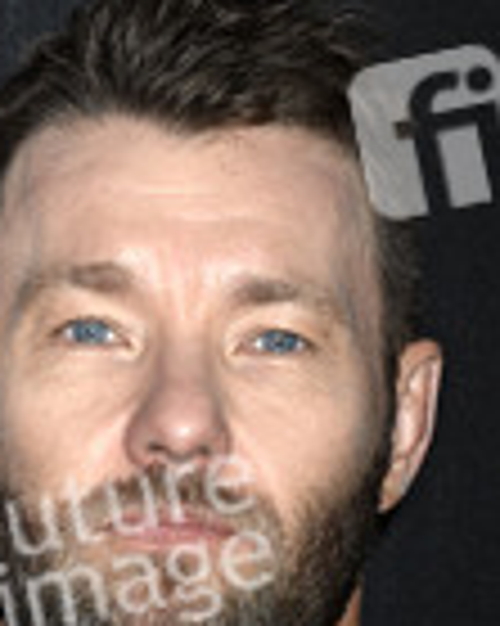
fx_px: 5259
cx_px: 173
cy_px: 788
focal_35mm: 284
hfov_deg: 5.4
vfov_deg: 6.8
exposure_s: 1/250
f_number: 6.3
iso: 800
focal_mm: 105
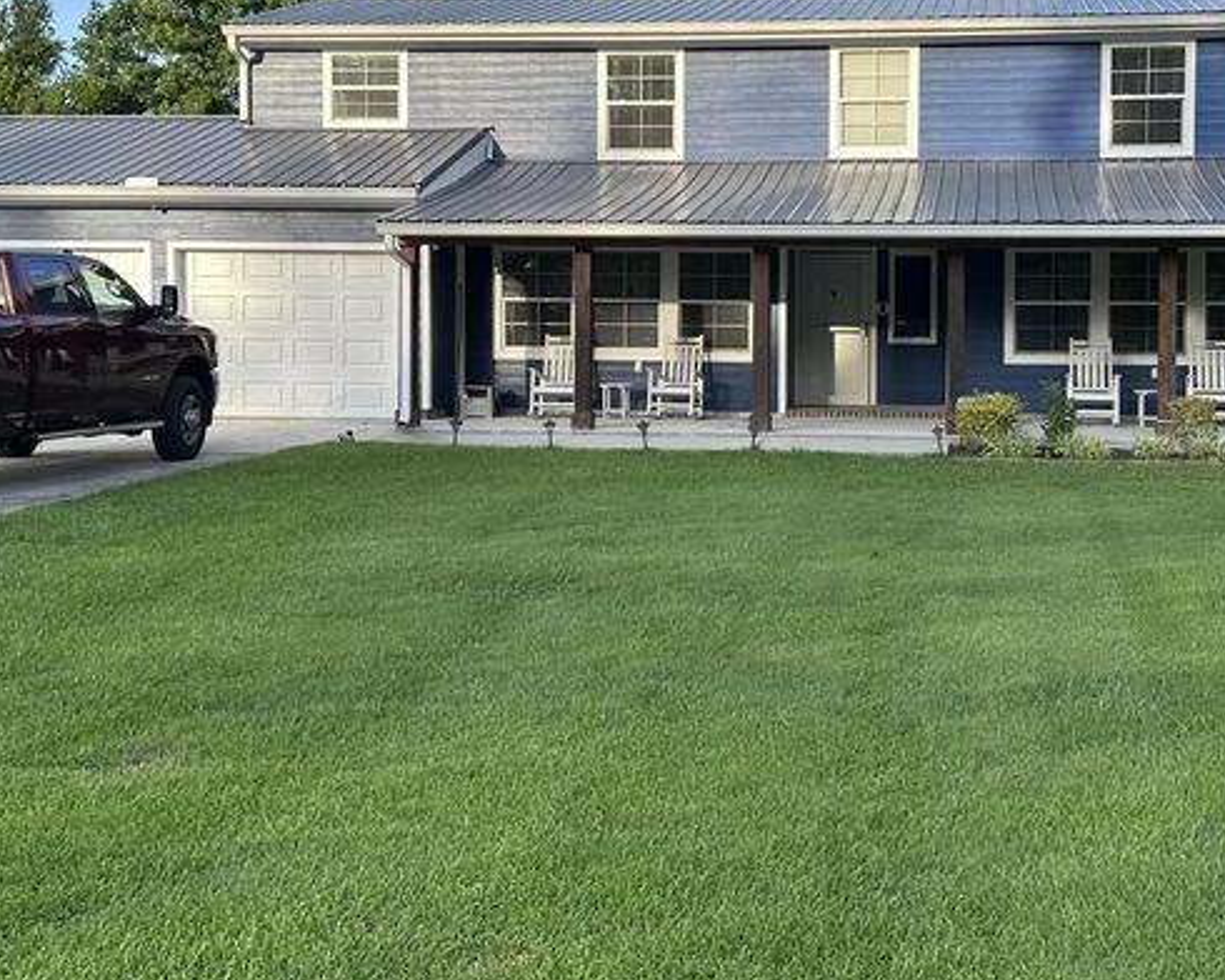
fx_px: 1777
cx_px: 790
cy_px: 332
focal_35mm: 49
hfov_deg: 37.7
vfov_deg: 30.6
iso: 80
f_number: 1.78
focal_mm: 6.86
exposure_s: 1/1157
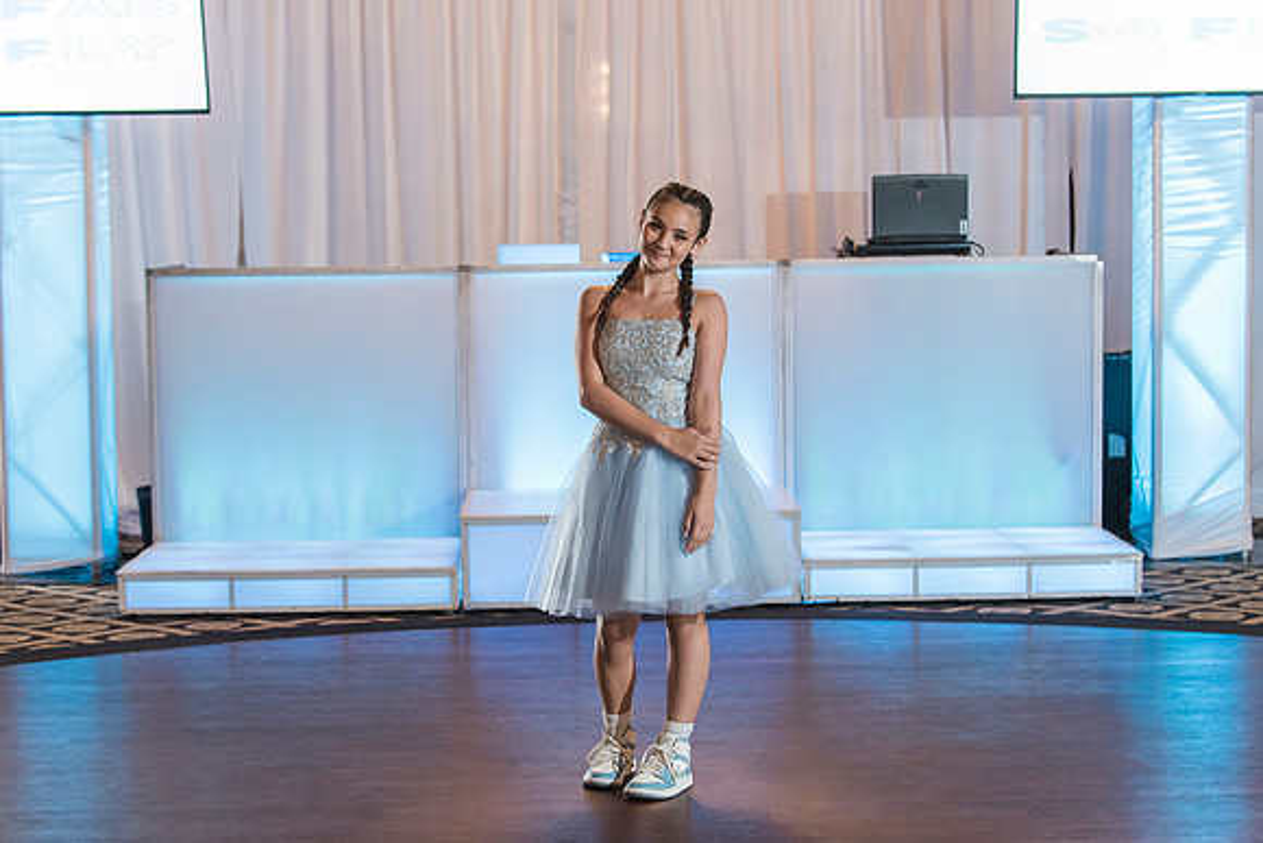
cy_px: 421
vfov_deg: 18.5
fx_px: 2590
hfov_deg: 27.4
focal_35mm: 74
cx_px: 624
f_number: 4
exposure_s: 1/80
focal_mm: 70
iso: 1600
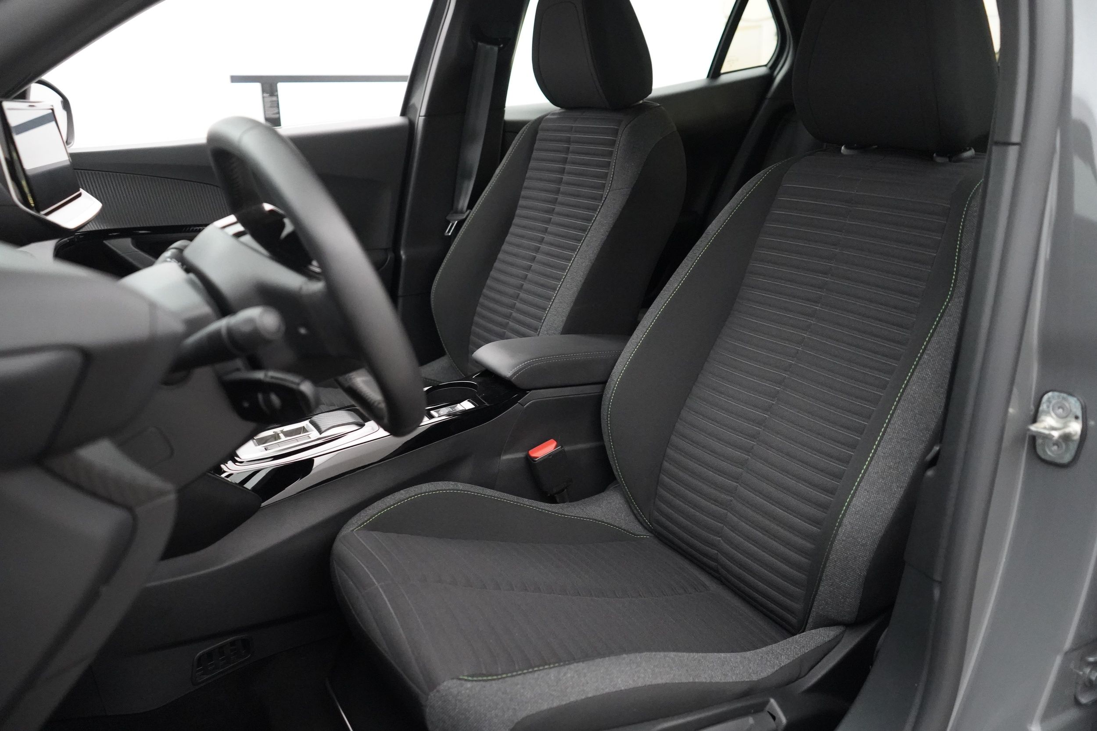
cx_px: 548
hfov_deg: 65.5
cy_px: 366
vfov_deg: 46.4
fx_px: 853
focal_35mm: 28
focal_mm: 28
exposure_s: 1/160
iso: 12800
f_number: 3.5
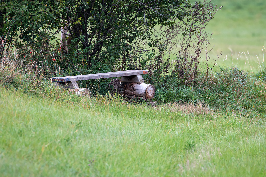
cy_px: 88
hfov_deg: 2.3
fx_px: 6649
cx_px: 133
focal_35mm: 900
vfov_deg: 1.5
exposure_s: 1/250
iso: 400
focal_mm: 600
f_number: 7.1
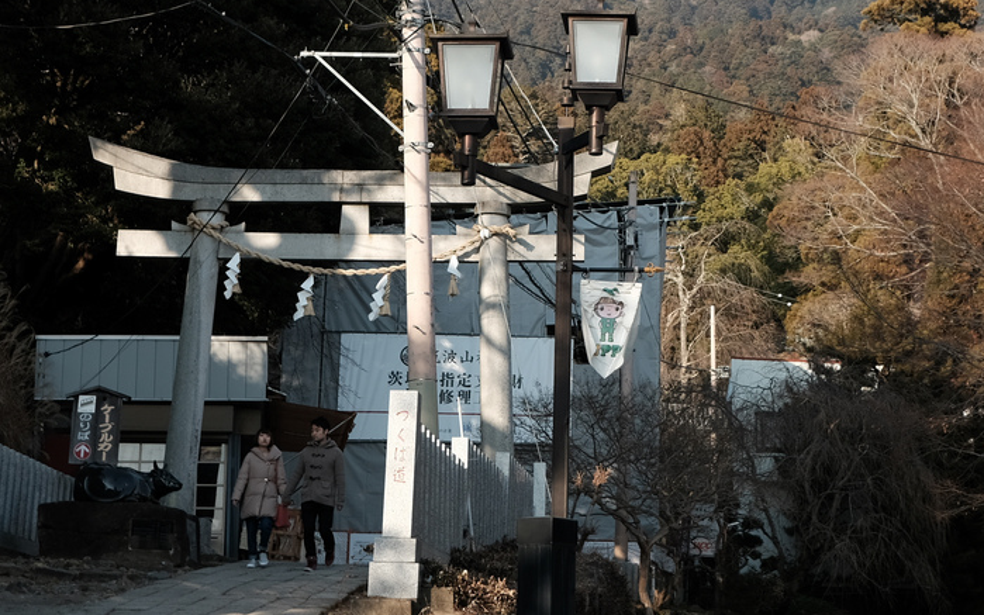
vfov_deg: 25.2
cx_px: 298
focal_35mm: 51
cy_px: 200
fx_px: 1368
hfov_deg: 38.9
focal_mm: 23
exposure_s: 1/600
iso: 200
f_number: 4
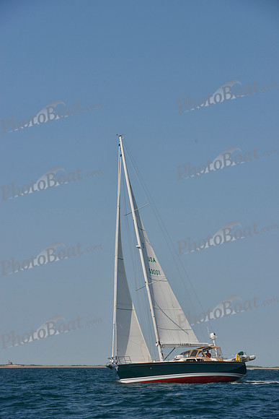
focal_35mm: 120
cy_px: 210
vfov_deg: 17.1
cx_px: 140
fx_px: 1394
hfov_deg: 11.4
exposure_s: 1/800
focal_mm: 120
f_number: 10
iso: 400
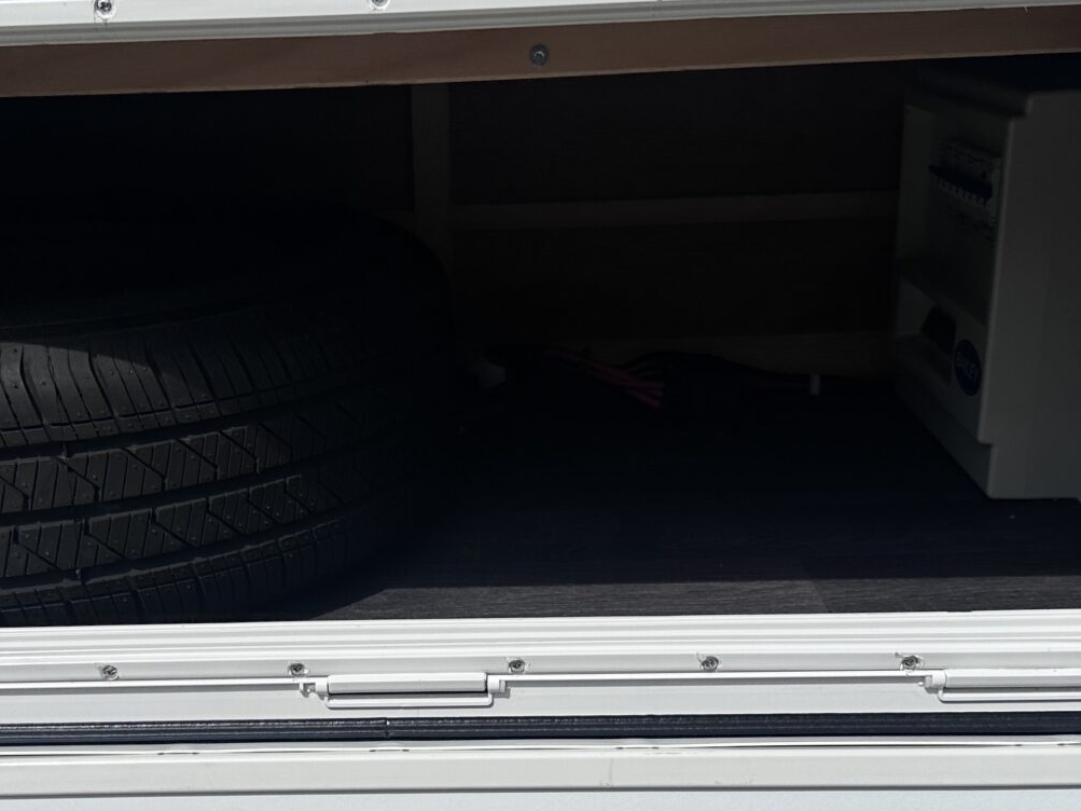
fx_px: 1530
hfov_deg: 38.7
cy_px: 585
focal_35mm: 49
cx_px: 421
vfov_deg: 29.3
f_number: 1.78
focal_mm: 6.86
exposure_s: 1/10753
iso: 80
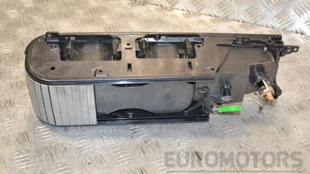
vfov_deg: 18.8
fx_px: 526
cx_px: 155
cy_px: 89
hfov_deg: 32.8
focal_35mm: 64
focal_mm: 40
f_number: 4.8
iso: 800
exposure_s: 1/125
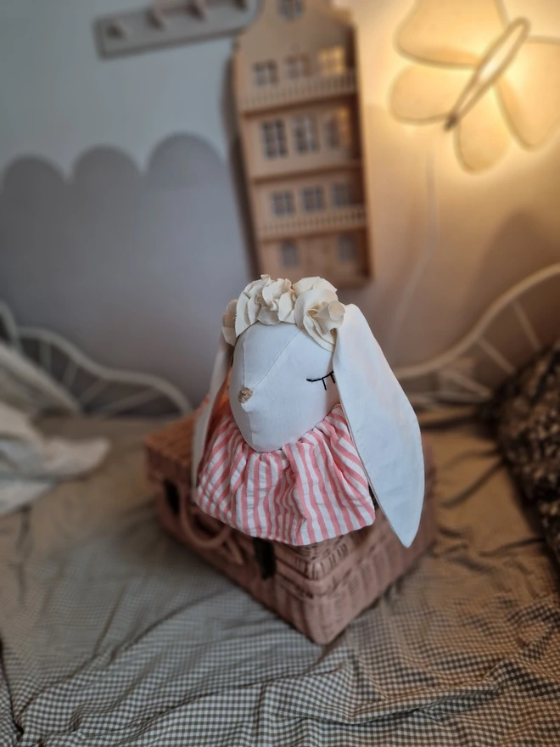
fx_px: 496
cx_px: 280
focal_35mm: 23
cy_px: 374
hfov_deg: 58.9
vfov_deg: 73.9
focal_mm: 5.4
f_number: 1.8
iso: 200
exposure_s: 1/100
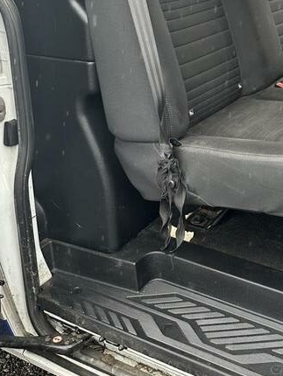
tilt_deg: -13.9
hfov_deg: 27.9
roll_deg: +2.0
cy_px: 49
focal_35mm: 50
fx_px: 544
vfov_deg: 36.2
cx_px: 263
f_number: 1.78
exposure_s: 1/121
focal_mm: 6.86
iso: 100
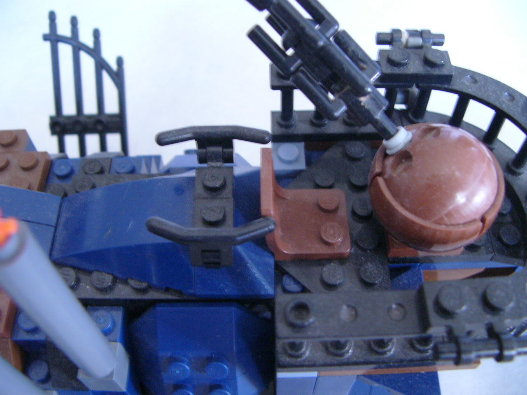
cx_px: 264
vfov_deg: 39.7
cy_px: 198
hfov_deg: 51.4
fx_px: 548
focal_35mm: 36
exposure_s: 1/5
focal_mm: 6
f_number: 2.8
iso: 200
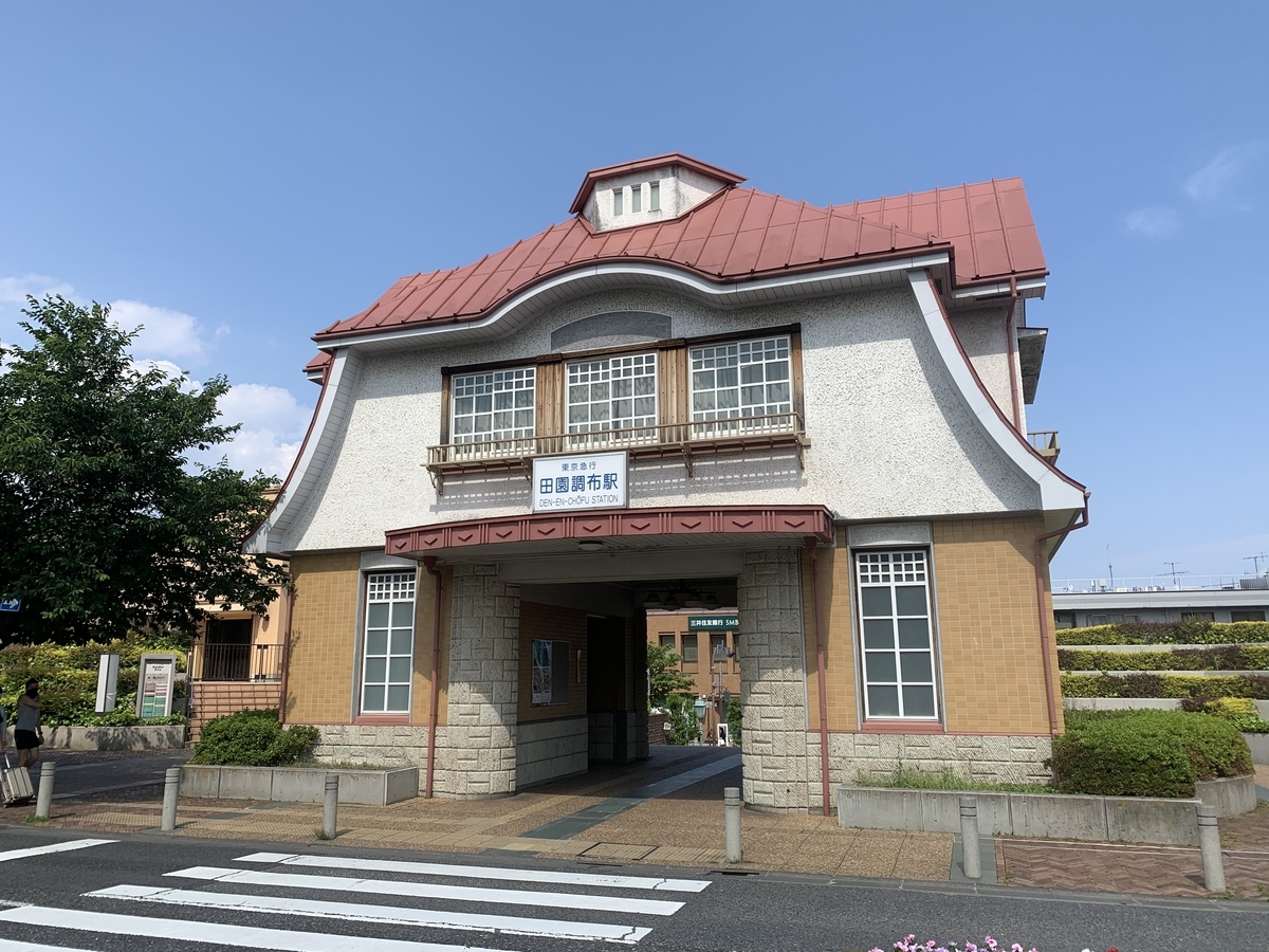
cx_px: 634
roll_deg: +0.2
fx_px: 953
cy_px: 476
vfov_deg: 53.1
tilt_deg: +12.3
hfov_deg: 67.3
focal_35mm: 26
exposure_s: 1/2545
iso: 25
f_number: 1.8
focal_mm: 4.25
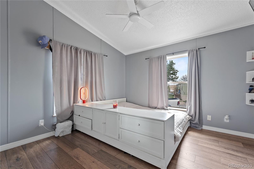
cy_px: 84
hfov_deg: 100.4
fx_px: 106
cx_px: 127
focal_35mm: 15
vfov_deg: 77.3
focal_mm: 10
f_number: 4.5
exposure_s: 1/5
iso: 100
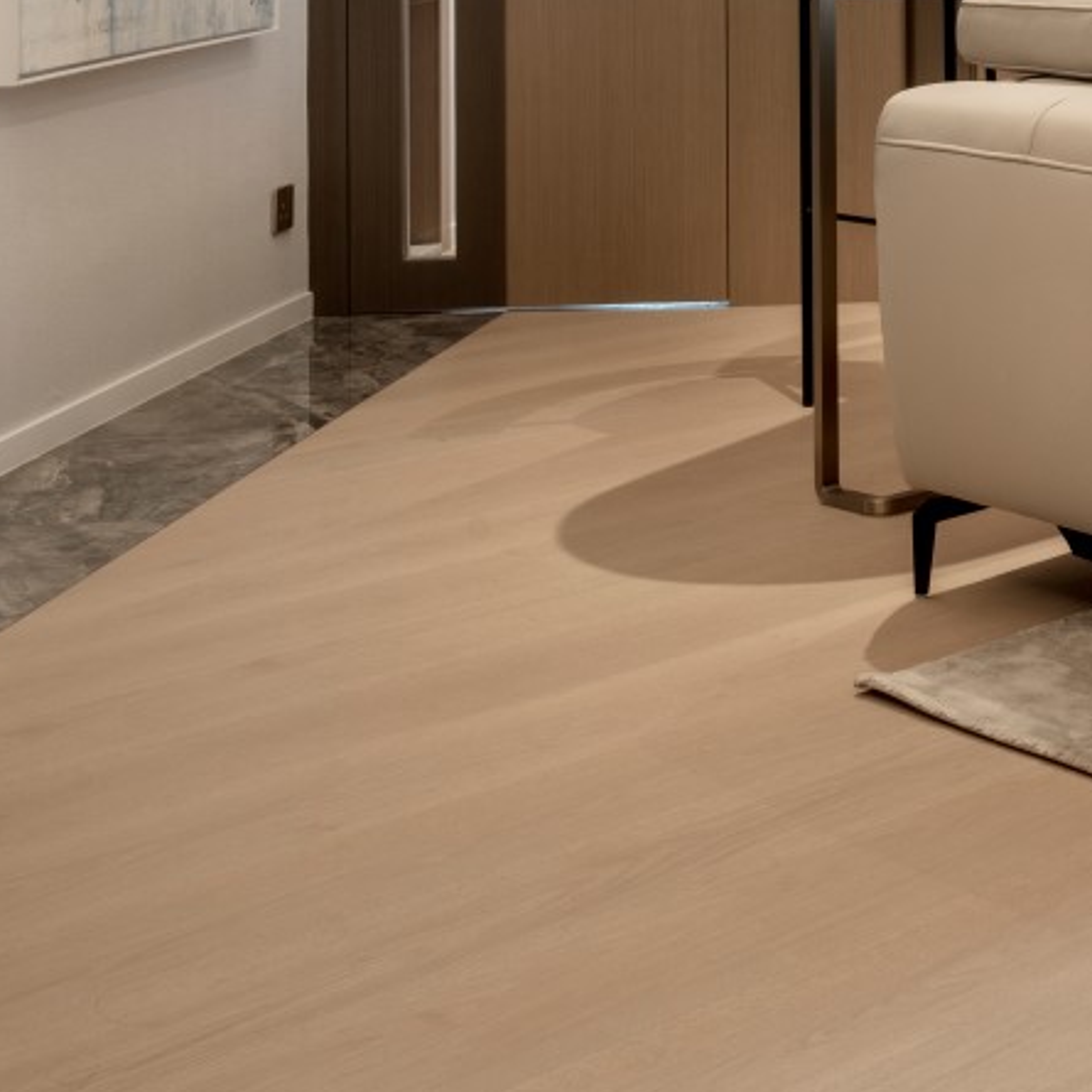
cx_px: 1526
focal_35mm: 68
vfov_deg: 23.3
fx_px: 2427
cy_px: -196
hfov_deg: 22.0
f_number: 13
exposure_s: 1/1.67
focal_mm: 22
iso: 100
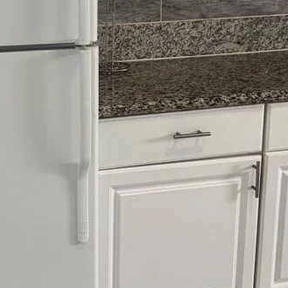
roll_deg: +1.4
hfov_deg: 25.8
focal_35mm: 66
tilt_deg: -13.4
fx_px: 621
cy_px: 82
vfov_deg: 25.9
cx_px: 76
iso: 50
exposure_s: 1/191
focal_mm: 6.76
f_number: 1.78
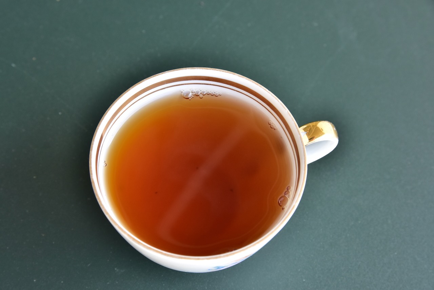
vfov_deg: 18.2
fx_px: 904
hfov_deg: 27.0
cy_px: 145
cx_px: 217
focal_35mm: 75
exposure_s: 1/160
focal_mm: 50
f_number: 8
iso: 640
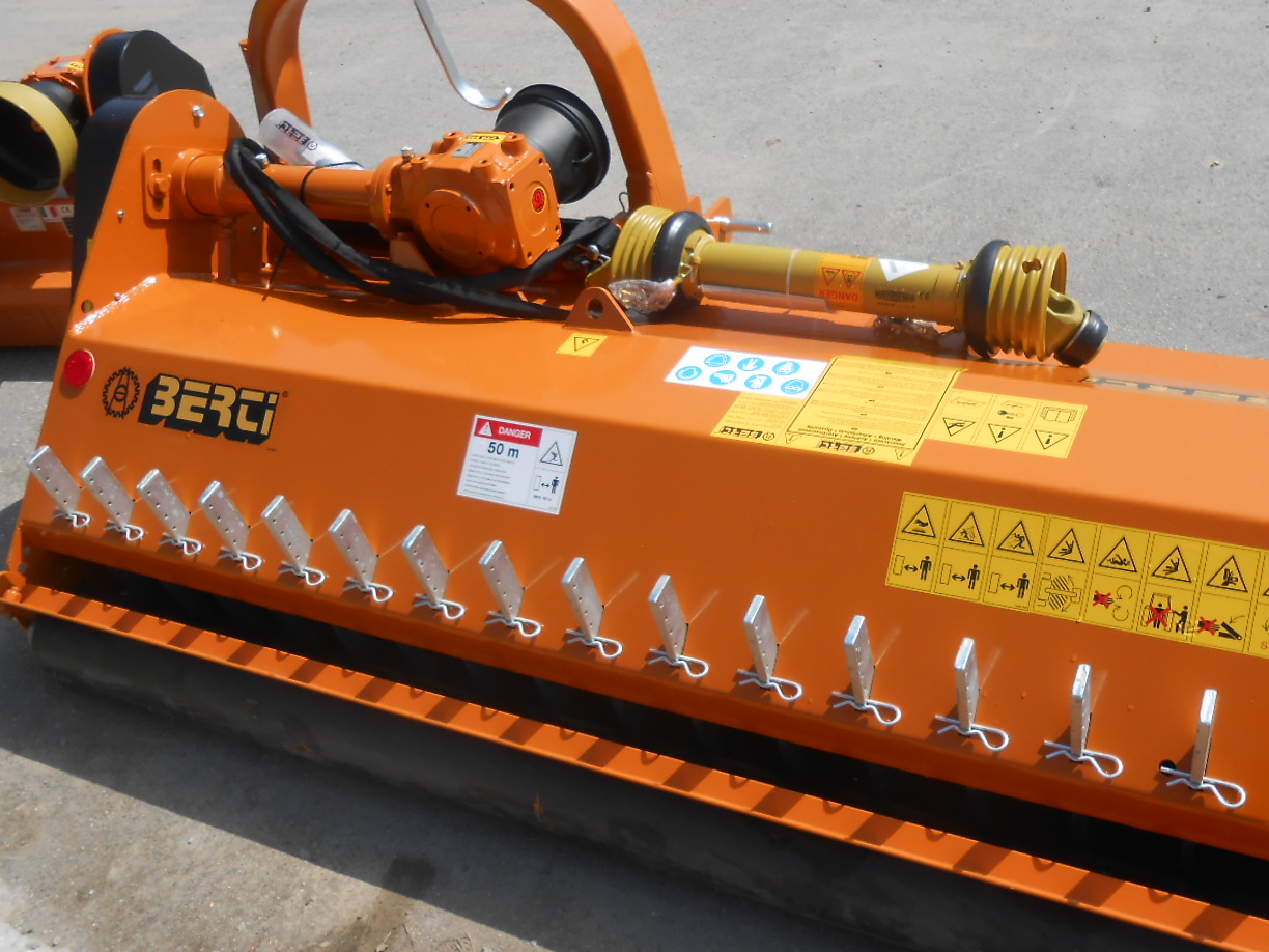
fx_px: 1246
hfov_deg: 53.9
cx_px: 698
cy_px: 486
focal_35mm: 34
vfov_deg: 41.8
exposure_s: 1/800
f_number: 3.5
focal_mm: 4.6
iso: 80
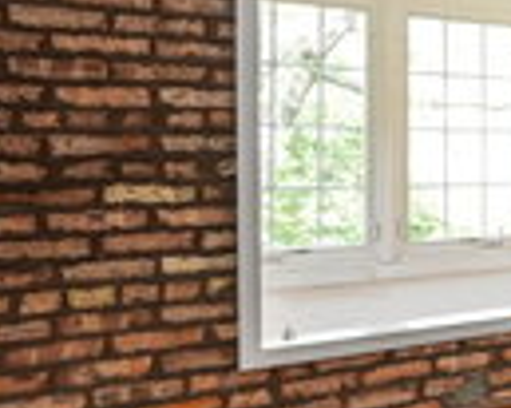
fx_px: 846
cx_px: 947
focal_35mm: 56
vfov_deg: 26.9
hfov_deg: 21.0
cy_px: 119
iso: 200
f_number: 8
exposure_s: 1/3
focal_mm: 16
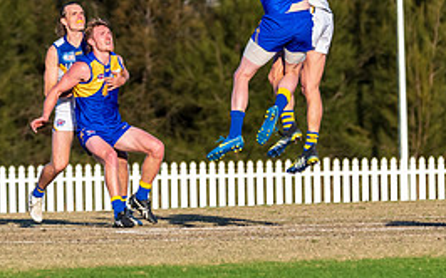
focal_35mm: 876
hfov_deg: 2.4
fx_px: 10643
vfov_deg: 1.5
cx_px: 316
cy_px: -15
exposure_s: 1/1600
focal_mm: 360
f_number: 8
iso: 800
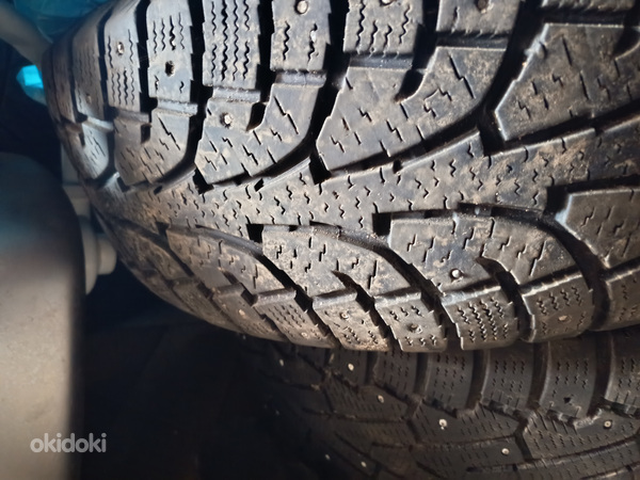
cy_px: 240
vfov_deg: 56.8
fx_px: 444
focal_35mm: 24
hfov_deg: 71.6
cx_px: 320
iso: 3668
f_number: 1.7
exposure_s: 1/14.3
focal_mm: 5.27
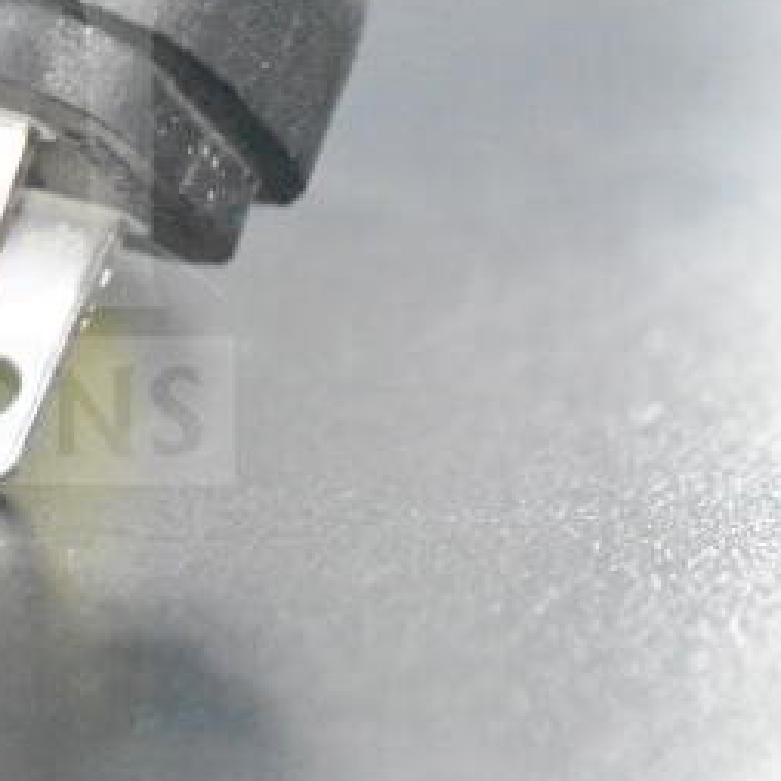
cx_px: -114
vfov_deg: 10.3
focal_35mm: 169
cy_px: 239
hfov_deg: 10.2
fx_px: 4314
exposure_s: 1/100
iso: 25600
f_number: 5.6
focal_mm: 55
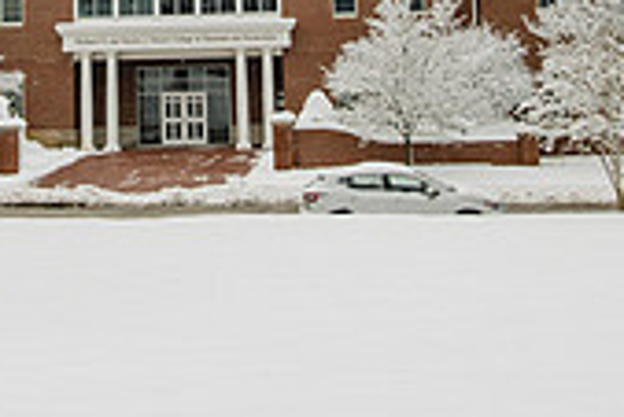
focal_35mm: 89
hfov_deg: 22.6
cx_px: 159
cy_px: -223
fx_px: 1544
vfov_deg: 14.3
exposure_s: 1/400
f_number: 5
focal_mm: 26
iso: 250
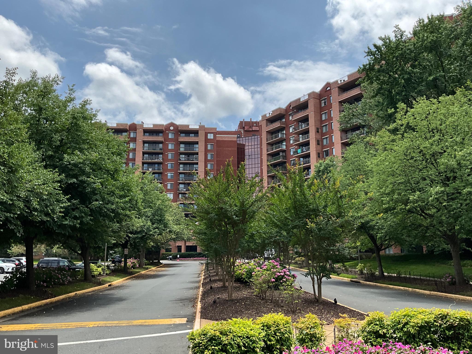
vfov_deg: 48.2
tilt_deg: +11.7
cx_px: 236
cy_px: 177
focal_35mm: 29
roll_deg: +0.2
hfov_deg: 61.7
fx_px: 395
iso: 25
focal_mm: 3
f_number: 1.8
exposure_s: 1/1912
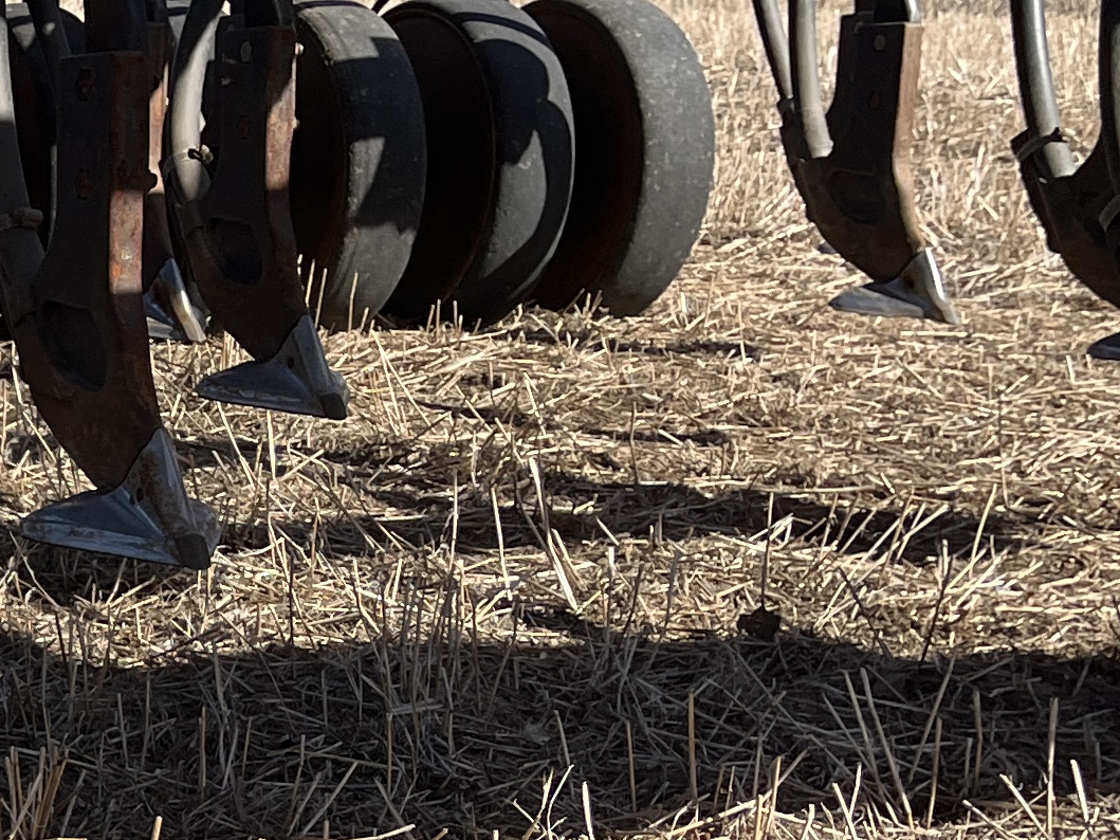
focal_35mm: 99
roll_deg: +0.7
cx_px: -732
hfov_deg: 17.2
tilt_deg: -14.8
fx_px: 3203
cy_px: 856
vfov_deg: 14.7
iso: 50
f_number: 1.6
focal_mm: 5.1
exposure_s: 1/2632
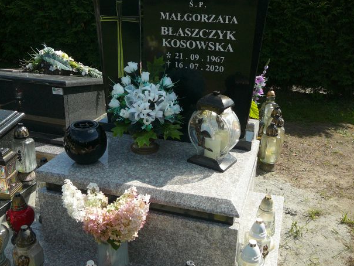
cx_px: 184
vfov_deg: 38.7
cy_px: 127
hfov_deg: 50.1
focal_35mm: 37
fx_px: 378
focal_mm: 5.2
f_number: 2.8
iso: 80
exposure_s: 1/1000
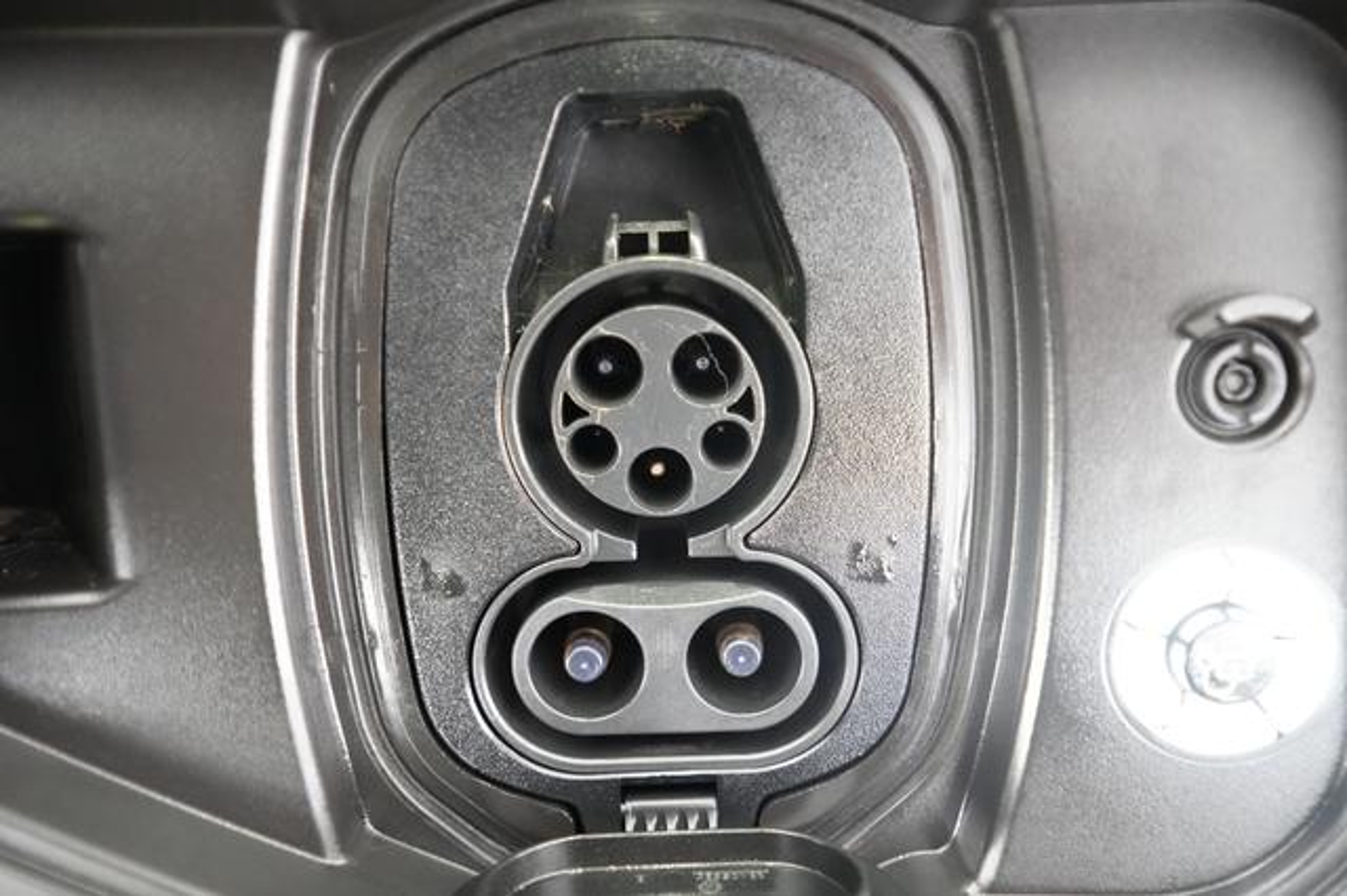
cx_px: 674
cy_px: 448
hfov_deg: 65.5
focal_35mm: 28
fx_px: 1047
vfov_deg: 46.4
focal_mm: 28
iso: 12800
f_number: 2.8
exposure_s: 1/20
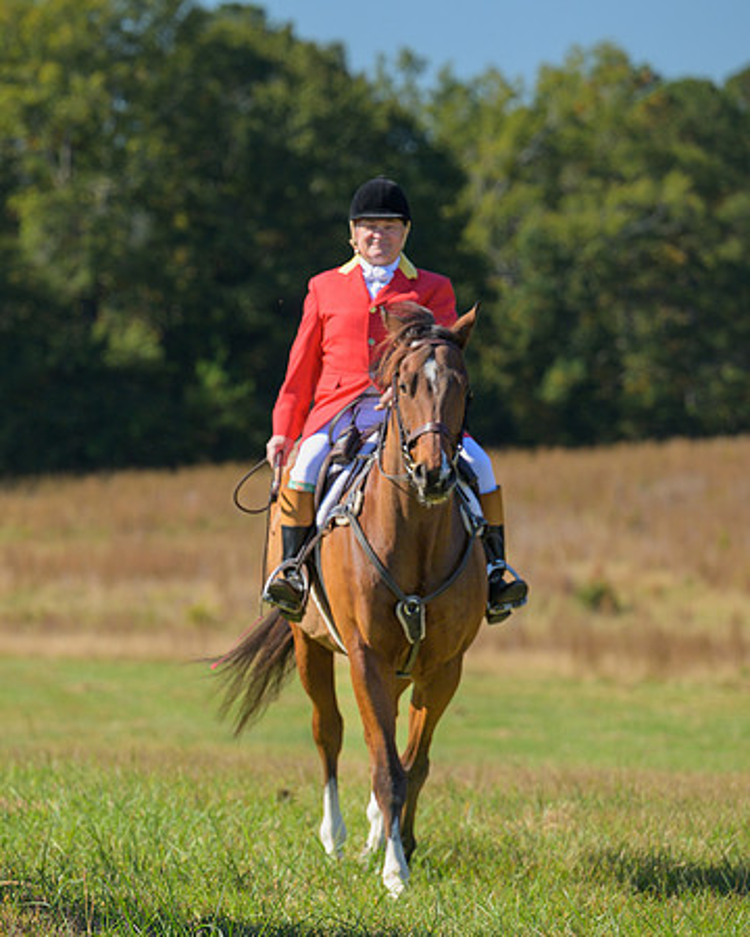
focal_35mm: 264
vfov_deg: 7.3
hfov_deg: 5.9
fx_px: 7314
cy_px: 468
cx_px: -29
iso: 200
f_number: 4
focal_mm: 145
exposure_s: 1/640
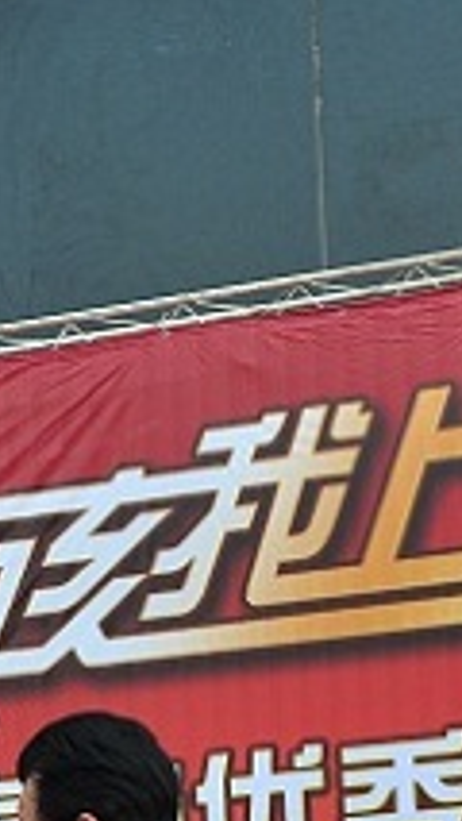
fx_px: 3437
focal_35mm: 158
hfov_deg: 7.5
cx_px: -362
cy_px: 1095
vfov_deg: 13.1
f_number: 5.6
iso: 200
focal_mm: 32
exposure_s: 1/320
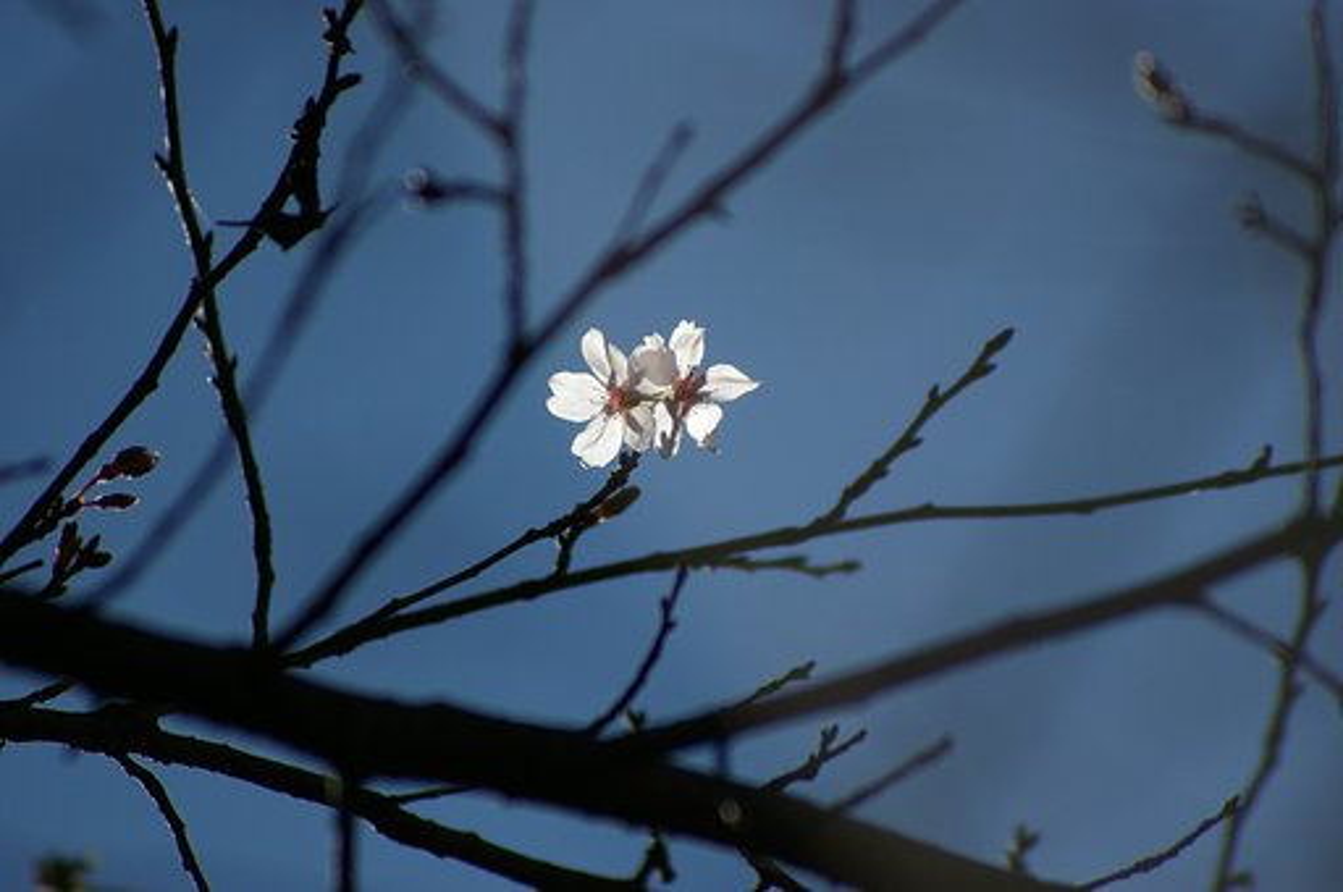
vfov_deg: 2.3
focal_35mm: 600
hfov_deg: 3.4
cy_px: 446
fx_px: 22355
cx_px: 672
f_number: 5.6
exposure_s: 1/2000
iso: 200
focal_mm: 400
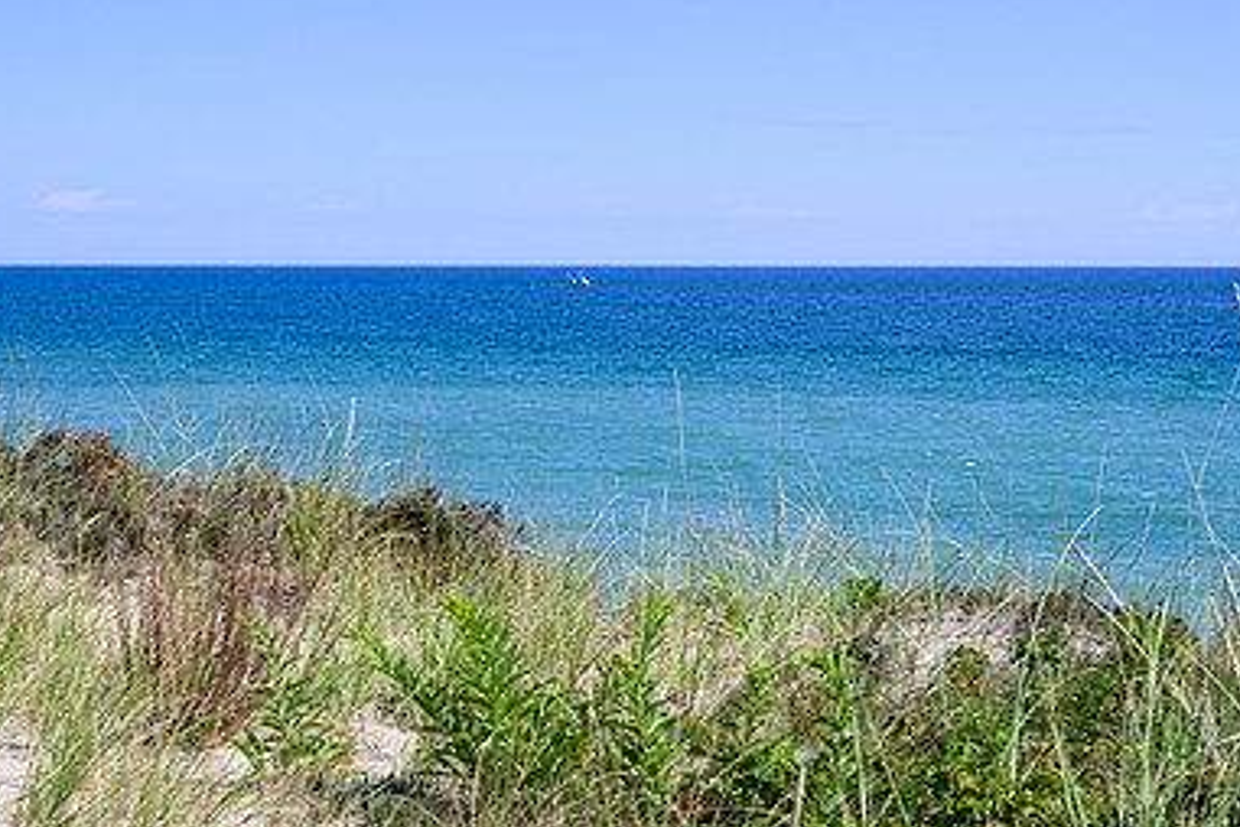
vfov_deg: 19.7
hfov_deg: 29.2
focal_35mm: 69
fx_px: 2376
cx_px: 586
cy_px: 526
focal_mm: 44
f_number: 16
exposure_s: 1/200
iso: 200
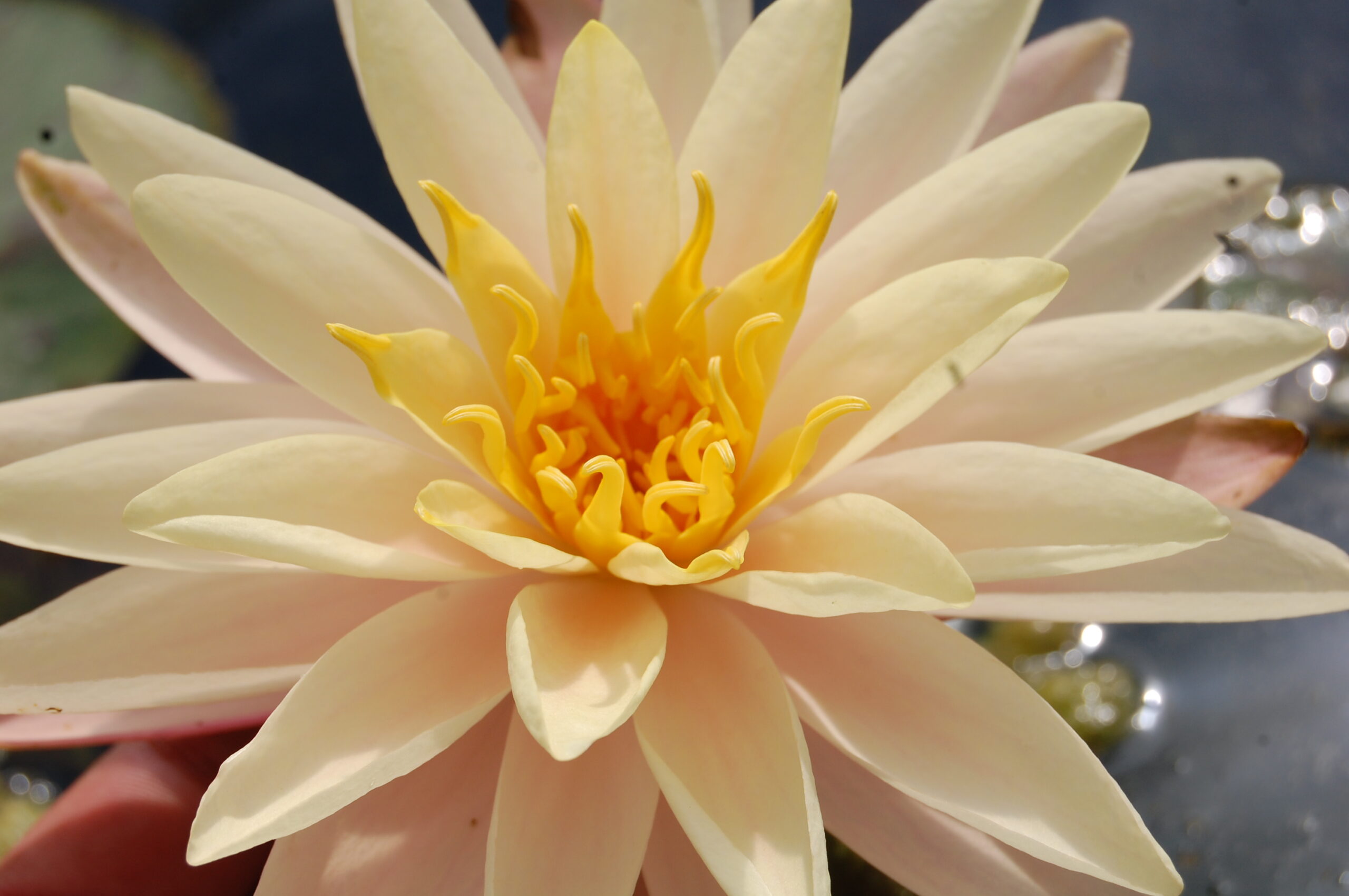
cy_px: 448
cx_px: 674
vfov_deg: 16.5
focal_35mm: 82
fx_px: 3089
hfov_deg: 24.6
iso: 200
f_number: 11
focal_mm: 55
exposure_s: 1/500
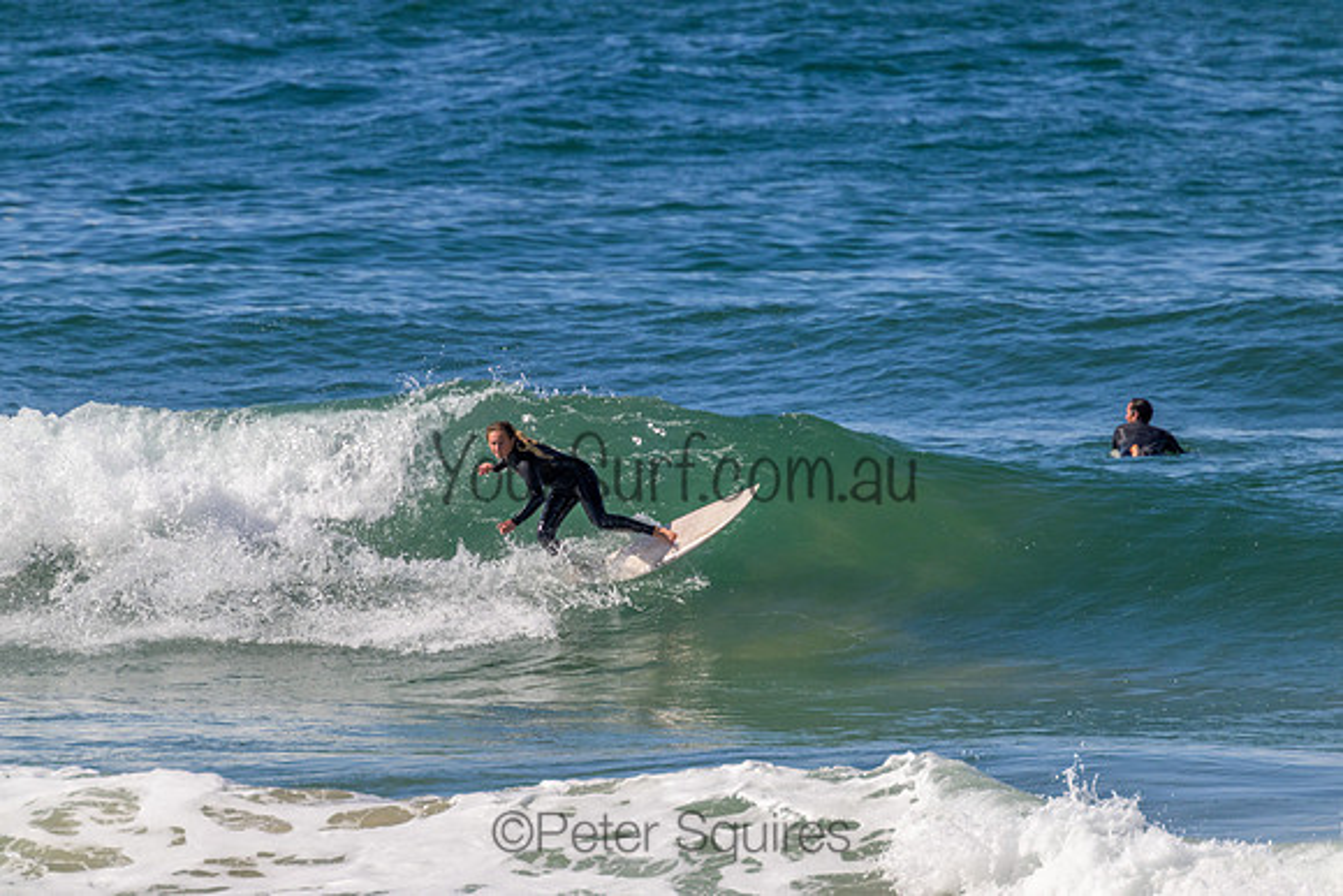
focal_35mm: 800
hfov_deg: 2.6
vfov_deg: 1.7
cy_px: 448
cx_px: 672
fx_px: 29850
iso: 1250
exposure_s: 1/2000
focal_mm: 800
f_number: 11
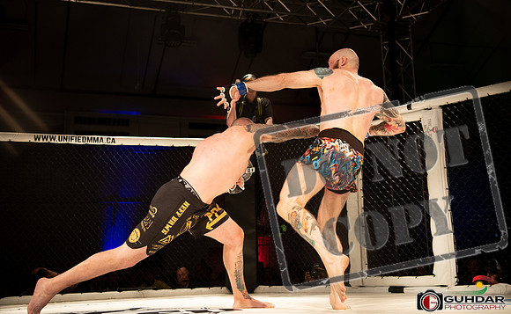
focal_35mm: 49
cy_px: 134
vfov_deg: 26.2
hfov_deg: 41.4
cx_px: 270
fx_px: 675
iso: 1250
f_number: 2.8
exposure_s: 1/1000
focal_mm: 44
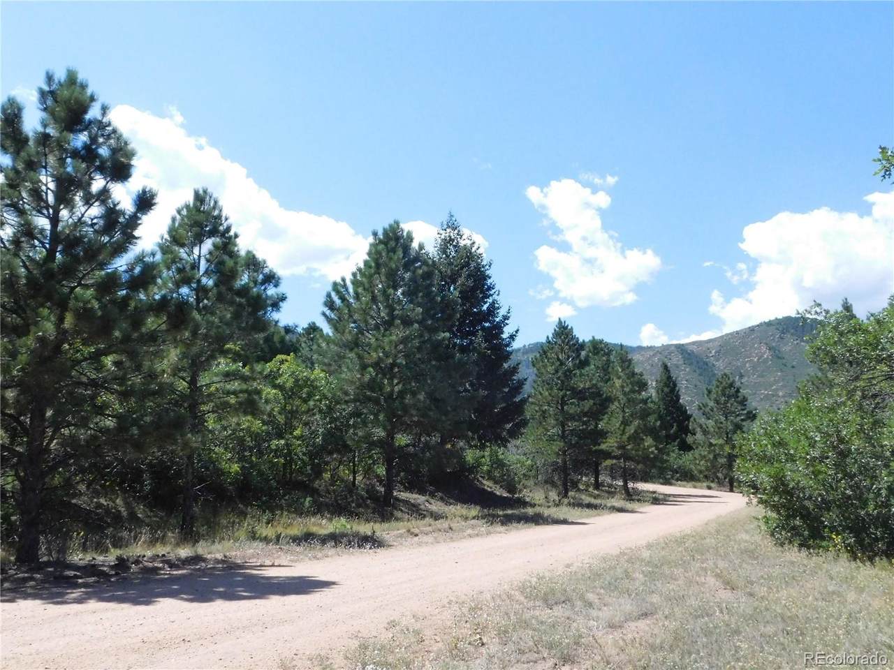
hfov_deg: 60.0
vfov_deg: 46.8
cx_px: 447
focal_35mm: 30
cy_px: 335
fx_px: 775
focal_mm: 5.3
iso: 800
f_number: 6.4
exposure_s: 1/1500
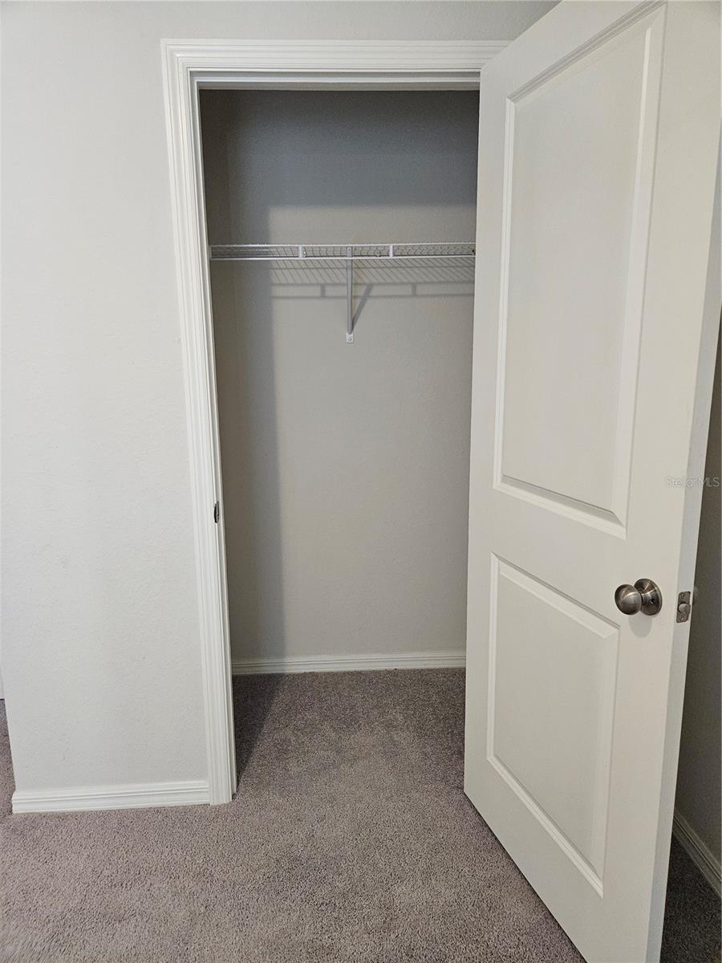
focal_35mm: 23
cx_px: 361
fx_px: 640
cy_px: 482
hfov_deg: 58.9
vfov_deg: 73.9
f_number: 1.8
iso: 800
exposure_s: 1/120
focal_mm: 5.4
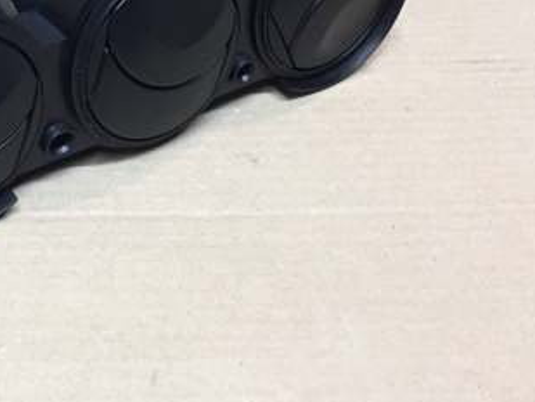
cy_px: -2
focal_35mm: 60
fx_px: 928
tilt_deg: -34.0
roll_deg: -0.7
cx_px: 7
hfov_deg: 30.1
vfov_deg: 23.4
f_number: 2.2
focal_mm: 4.15
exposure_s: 1/33
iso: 64
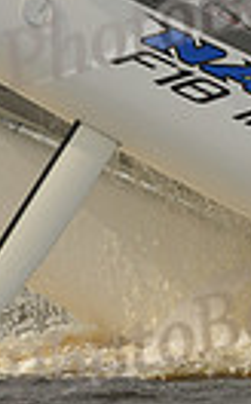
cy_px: 127
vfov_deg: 2.3
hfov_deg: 1.5
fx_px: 9861
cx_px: 594
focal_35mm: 897
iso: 250
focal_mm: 200
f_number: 7.1
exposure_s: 1/1000
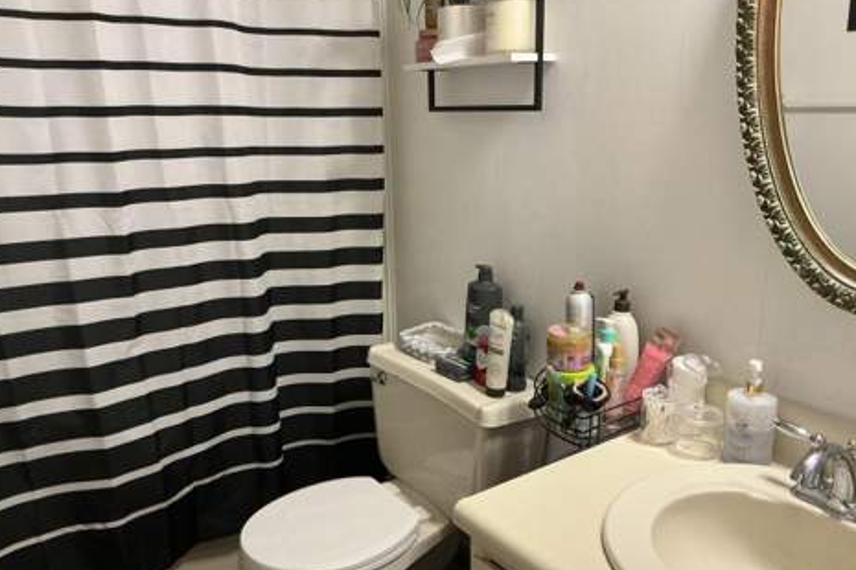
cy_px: 304
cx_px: 429
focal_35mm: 30
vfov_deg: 43.6
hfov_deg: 61.9
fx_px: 713
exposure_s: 1/60
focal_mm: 3
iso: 160
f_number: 1.8
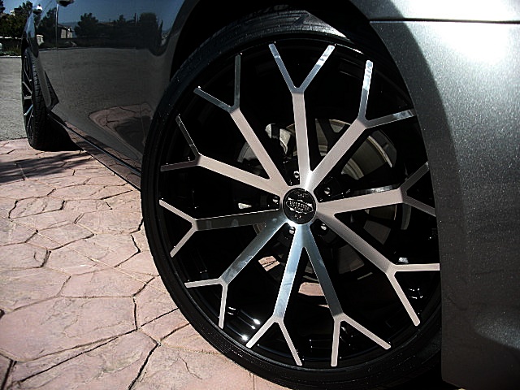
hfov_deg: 51.4
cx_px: 260
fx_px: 541
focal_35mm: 36
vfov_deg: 39.7
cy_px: 195
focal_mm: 6.3
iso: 50
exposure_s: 1/500
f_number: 2.8
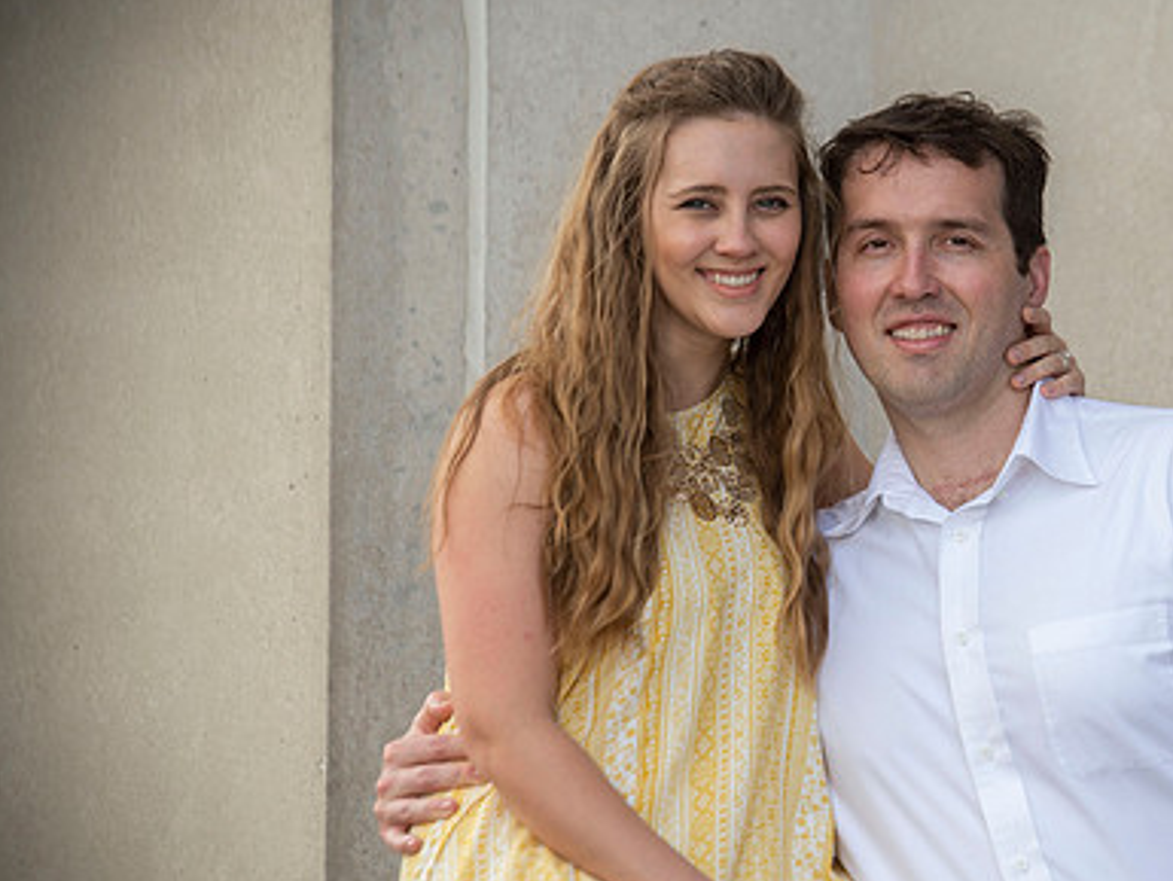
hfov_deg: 7.4
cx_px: 847
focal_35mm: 268
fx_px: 9084
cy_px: 506
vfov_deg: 5.5
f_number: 5.6
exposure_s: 1/250
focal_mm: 185
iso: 250
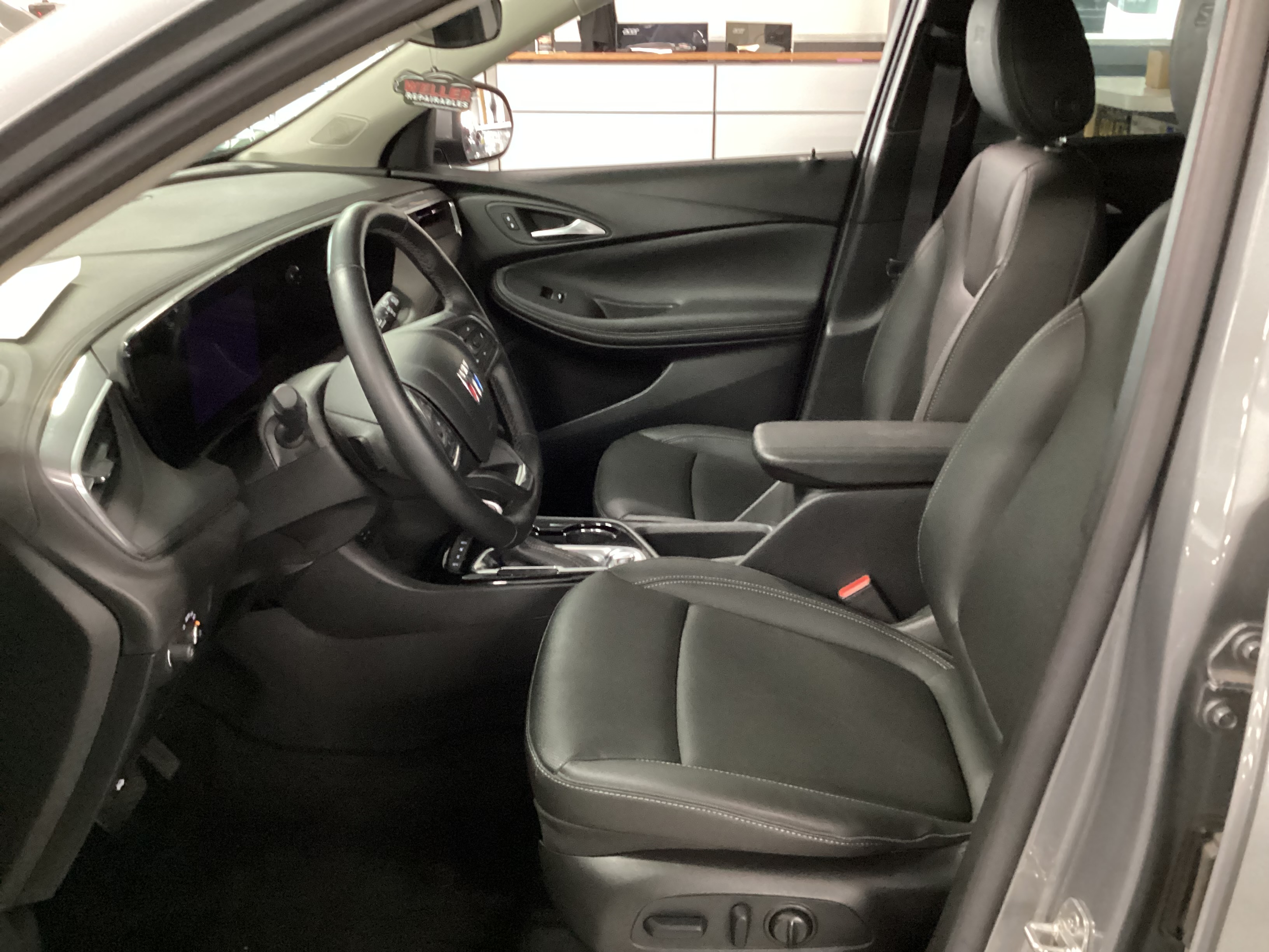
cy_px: 476
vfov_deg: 45.4
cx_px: 634
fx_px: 1136
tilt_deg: -23.6
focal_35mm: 31
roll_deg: -0.6
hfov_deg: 58.4
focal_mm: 3.3
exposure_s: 1/17
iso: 640
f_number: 2.4
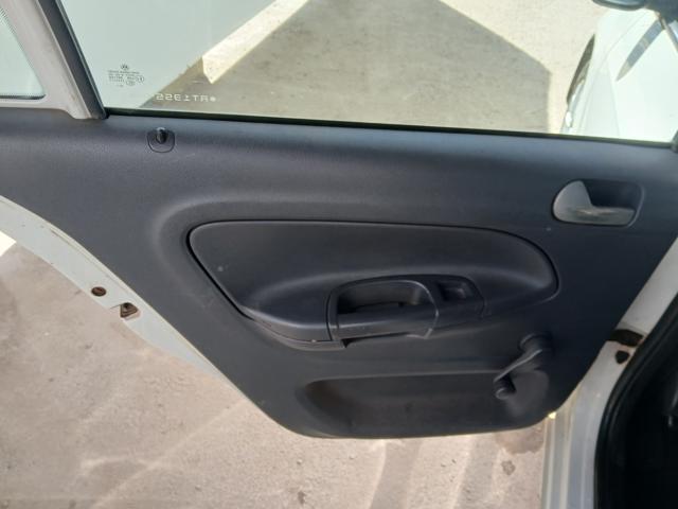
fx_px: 509
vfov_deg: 53.1
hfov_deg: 67.3
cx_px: 339
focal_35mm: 26
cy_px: 254
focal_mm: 3.98
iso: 32
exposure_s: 1/60
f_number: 1.8
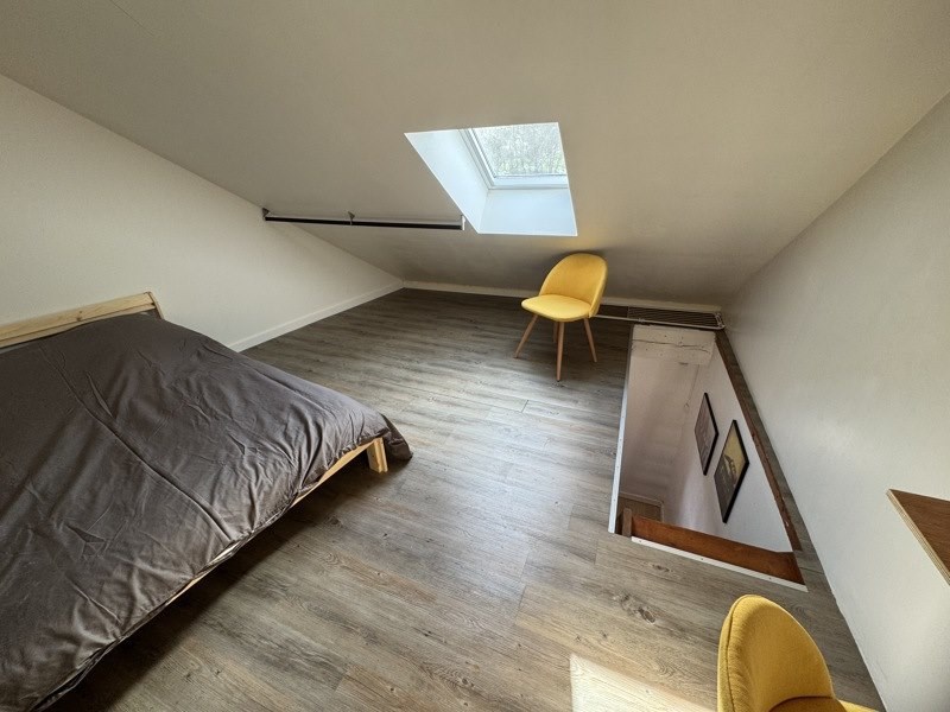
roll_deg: +3.2
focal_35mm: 14
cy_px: 356
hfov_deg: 102.1
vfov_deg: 85.7
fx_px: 384
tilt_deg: -26.9
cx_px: 475
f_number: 2.2
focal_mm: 2.22
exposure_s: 1/99
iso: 125
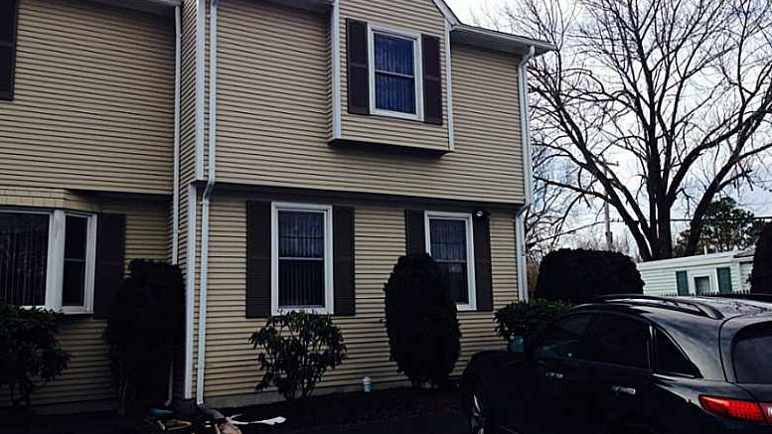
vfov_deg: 32.0
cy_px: 206
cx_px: 388
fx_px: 757
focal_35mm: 37
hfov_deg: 54.0
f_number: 2.4
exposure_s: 1/951
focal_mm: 4.12
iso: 50
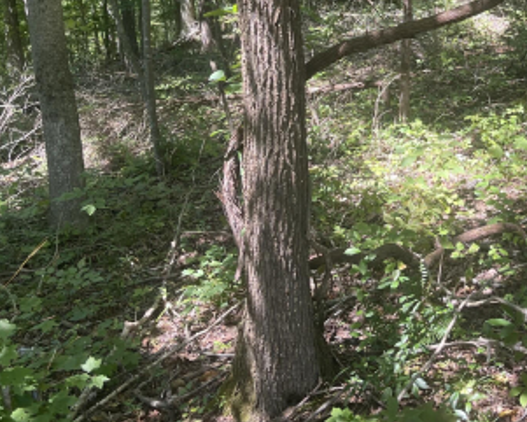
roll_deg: -3.1
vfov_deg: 27.1
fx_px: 843
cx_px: 437
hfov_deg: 33.5
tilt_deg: -10.3
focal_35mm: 54
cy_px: 42
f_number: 1.6
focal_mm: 5.1
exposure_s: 1/128
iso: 32
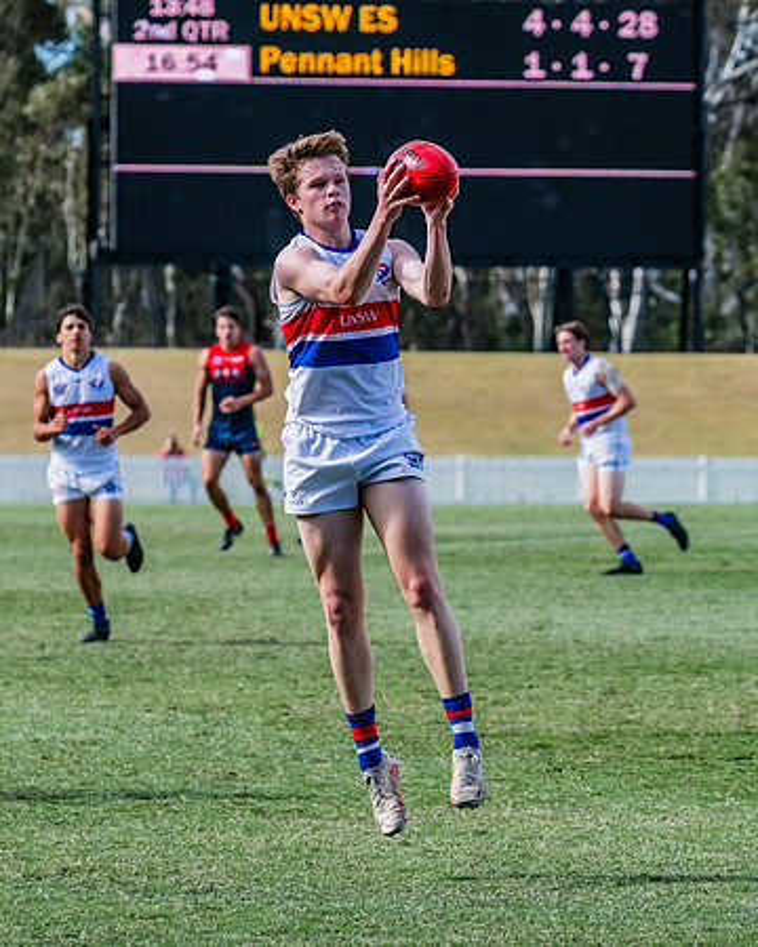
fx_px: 6865
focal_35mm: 245
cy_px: 478
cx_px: 312
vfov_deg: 7.9
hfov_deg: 6.3
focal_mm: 170
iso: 800
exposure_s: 1/2000
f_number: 6.3
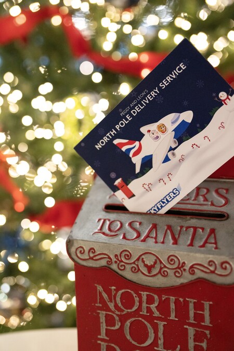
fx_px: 487
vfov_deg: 39.6
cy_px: 176
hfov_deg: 27.0
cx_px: 117
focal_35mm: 50
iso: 2500
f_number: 1.8
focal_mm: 50
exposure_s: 1/200
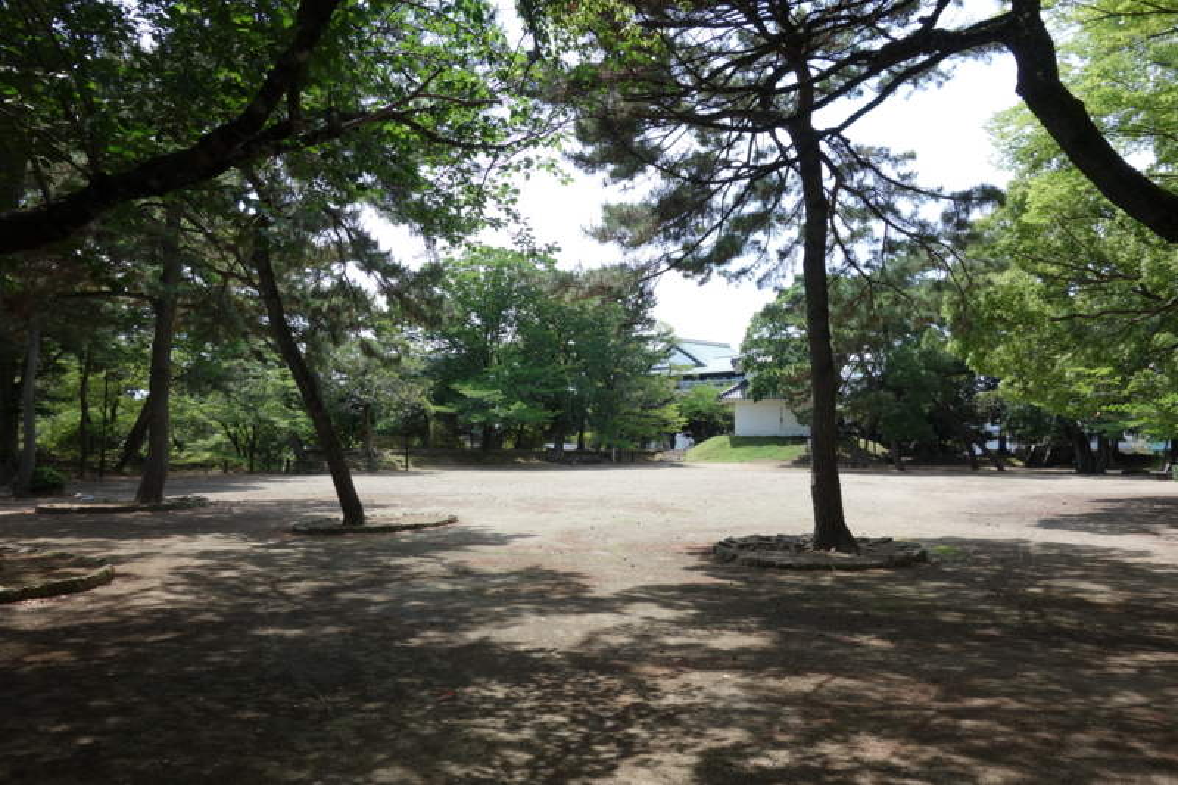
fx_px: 916
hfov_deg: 65.5
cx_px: 589
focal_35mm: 28
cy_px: 392
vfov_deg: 46.4
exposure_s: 1/250
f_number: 5.6
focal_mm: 10.4
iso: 160
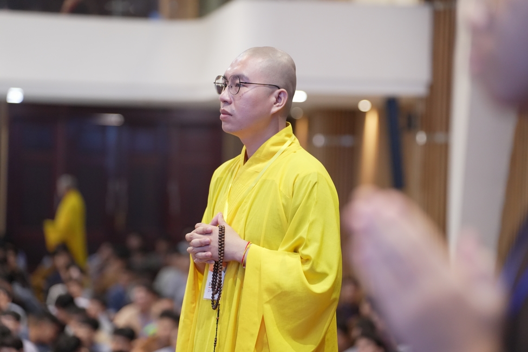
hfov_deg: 18.6
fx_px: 1613
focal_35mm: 110
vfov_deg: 12.5
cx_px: 264
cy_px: 176
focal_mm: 110
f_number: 2.8
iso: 4000
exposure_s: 1/200
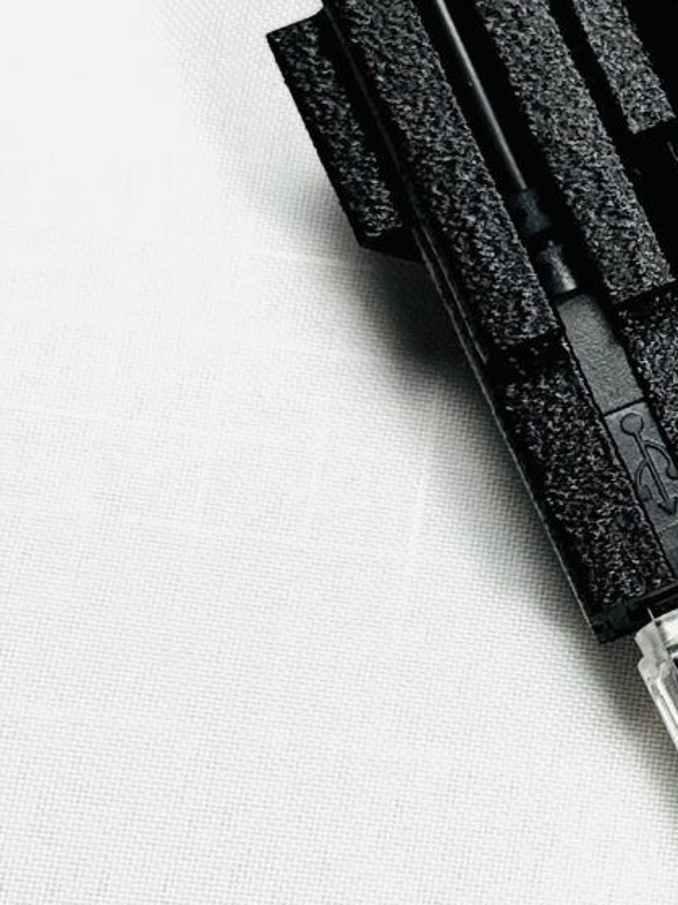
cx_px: 1110
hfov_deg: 12.6
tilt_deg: -65.9
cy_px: 657
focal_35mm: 110
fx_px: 2874
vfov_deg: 17.8
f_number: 1.78
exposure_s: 1/1374
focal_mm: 6.86
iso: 80
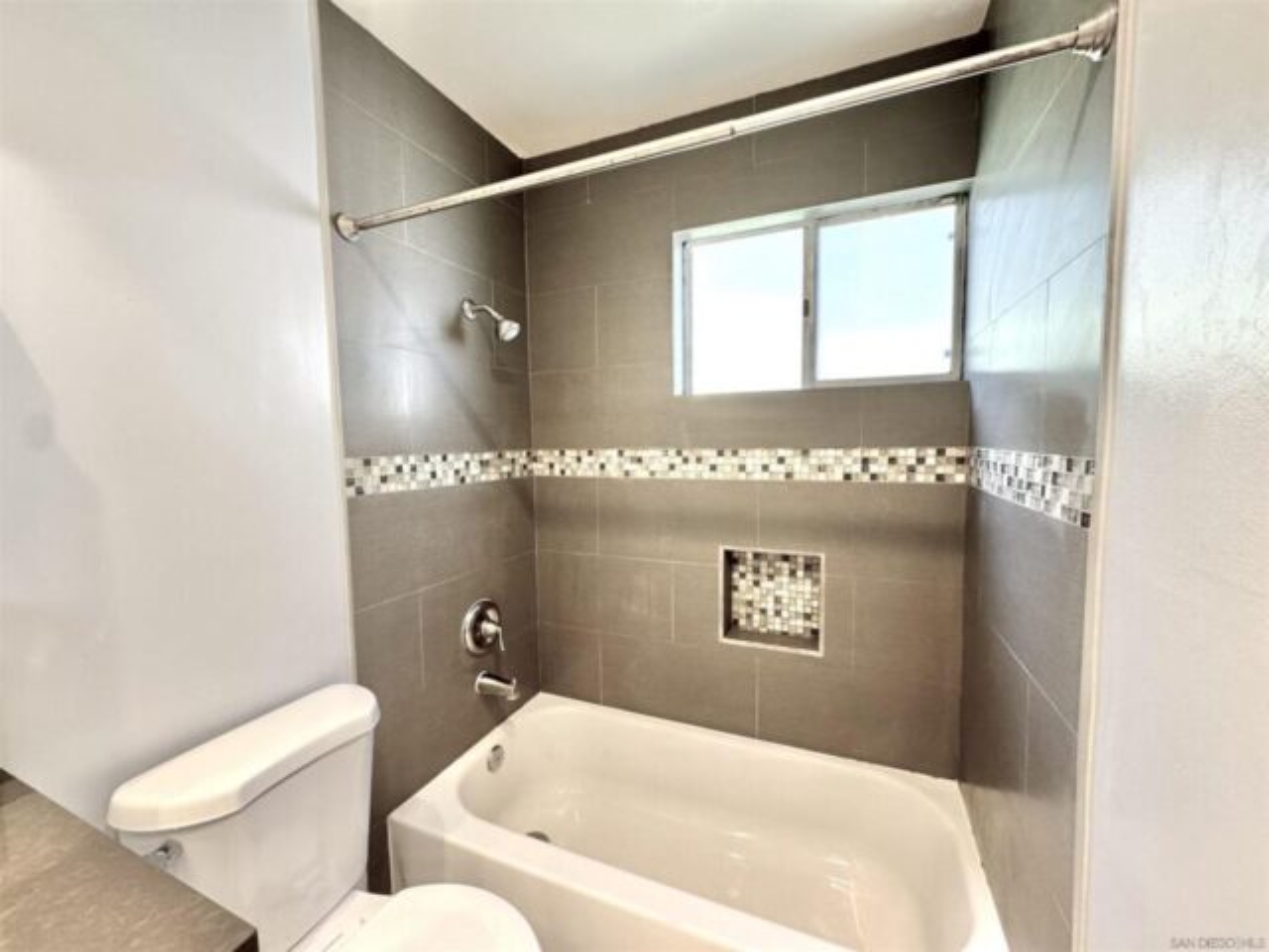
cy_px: 476
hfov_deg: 102.1
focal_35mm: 14
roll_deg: +0.9
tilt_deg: -4.3
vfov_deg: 85.7
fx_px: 513
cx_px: 634
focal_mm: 2.22
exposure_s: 1/60
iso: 200
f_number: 2.2
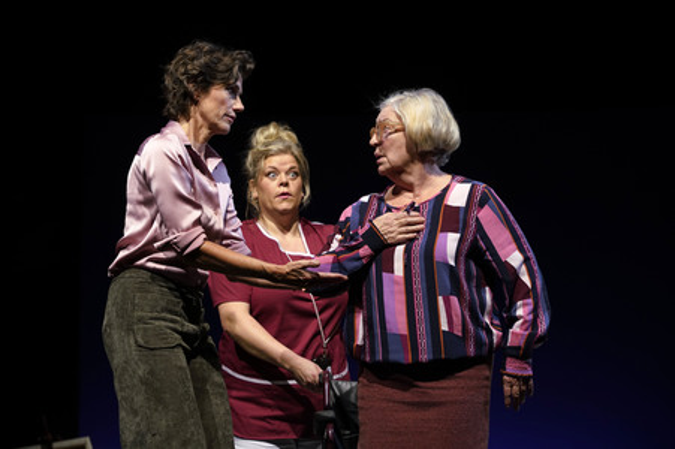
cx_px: 338
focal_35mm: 95
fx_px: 1780
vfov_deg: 14.4
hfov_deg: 21.5
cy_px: 224
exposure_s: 1/200
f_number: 5.6
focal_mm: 95
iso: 1600
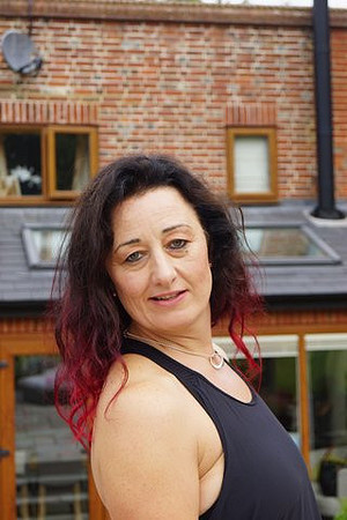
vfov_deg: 27.0
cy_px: 260
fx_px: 1084
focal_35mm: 75
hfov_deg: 18.2
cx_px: 174
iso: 100
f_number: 5.6
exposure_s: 1/160
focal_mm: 50
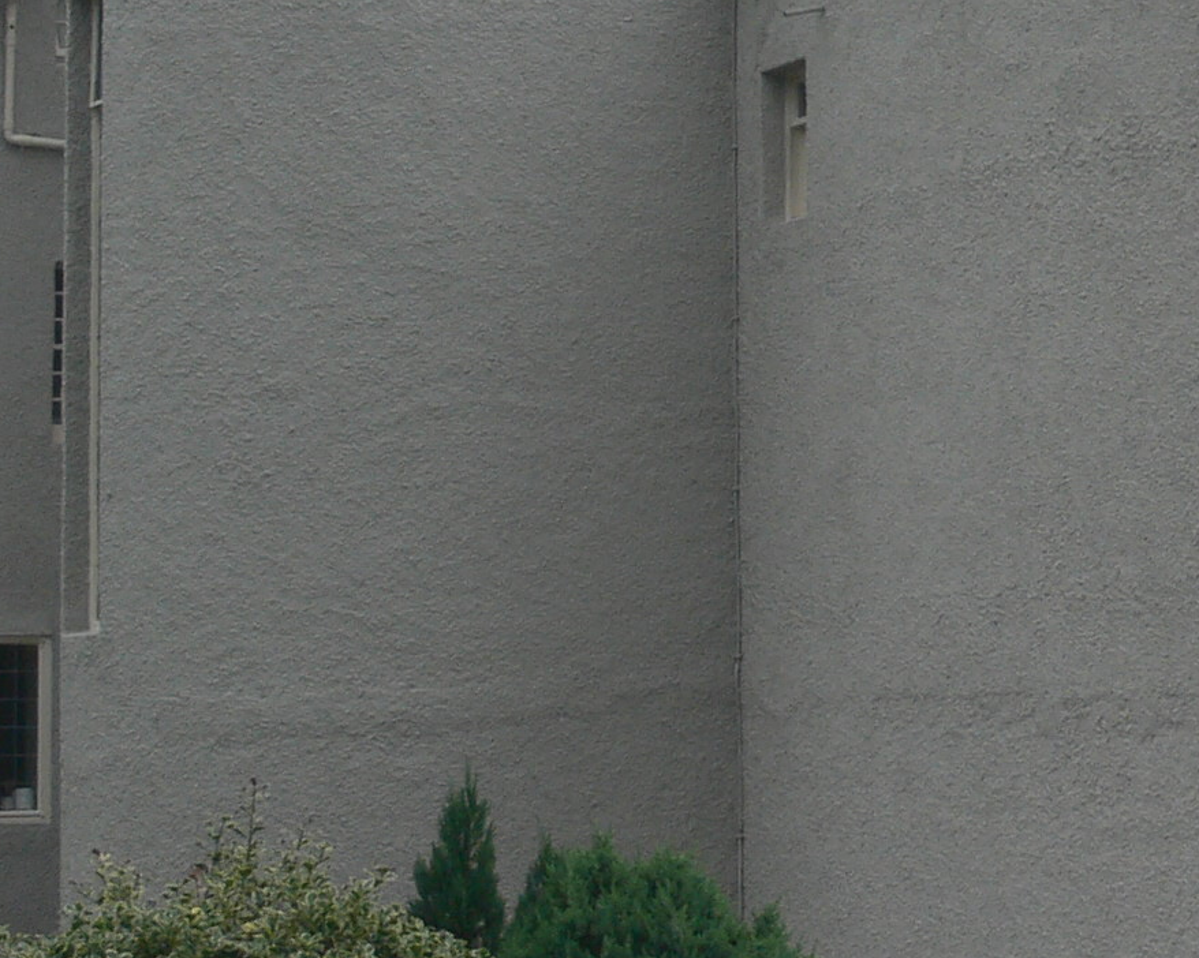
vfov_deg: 12.0
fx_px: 4506
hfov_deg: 15.0
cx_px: 1136
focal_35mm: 127
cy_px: -56
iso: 80
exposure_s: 1/125
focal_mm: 7.4
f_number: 5.6
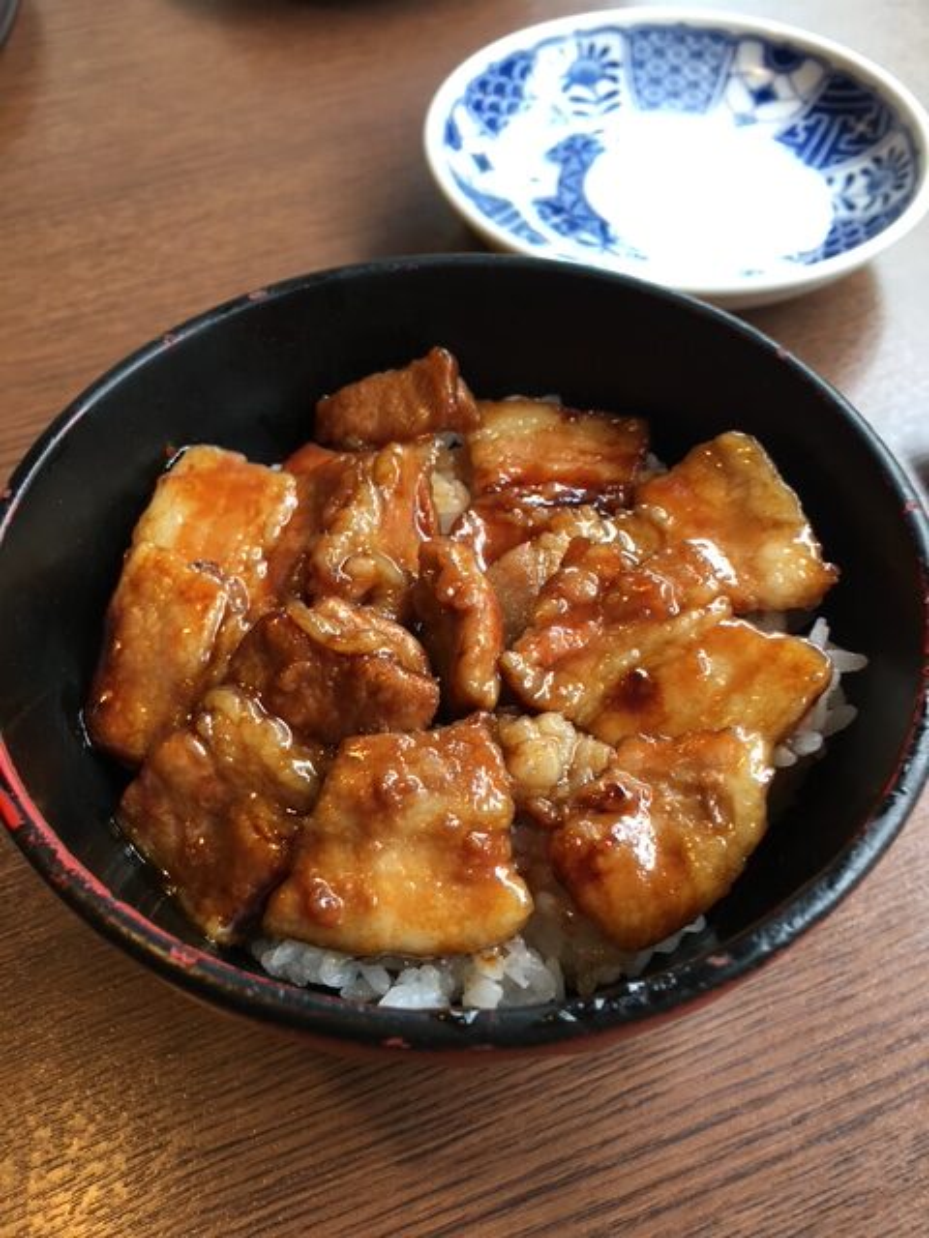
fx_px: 1038
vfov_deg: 61.7
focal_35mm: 29
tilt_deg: -53.8
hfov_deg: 48.2
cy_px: 619
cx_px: 464
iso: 32
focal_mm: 4.15
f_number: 2.2
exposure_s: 1/40
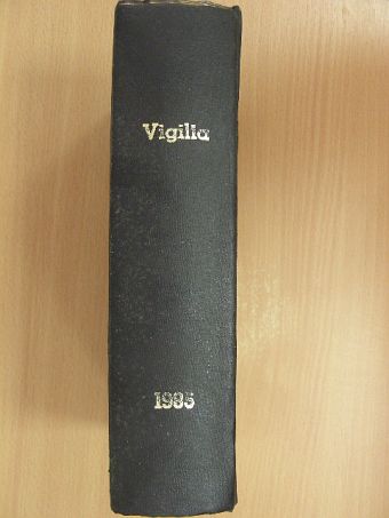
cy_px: 259
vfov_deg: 45.8
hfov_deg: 35.2
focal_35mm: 41
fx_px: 614
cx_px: 194
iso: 200
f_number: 3.5
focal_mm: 6.8
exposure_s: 1/10
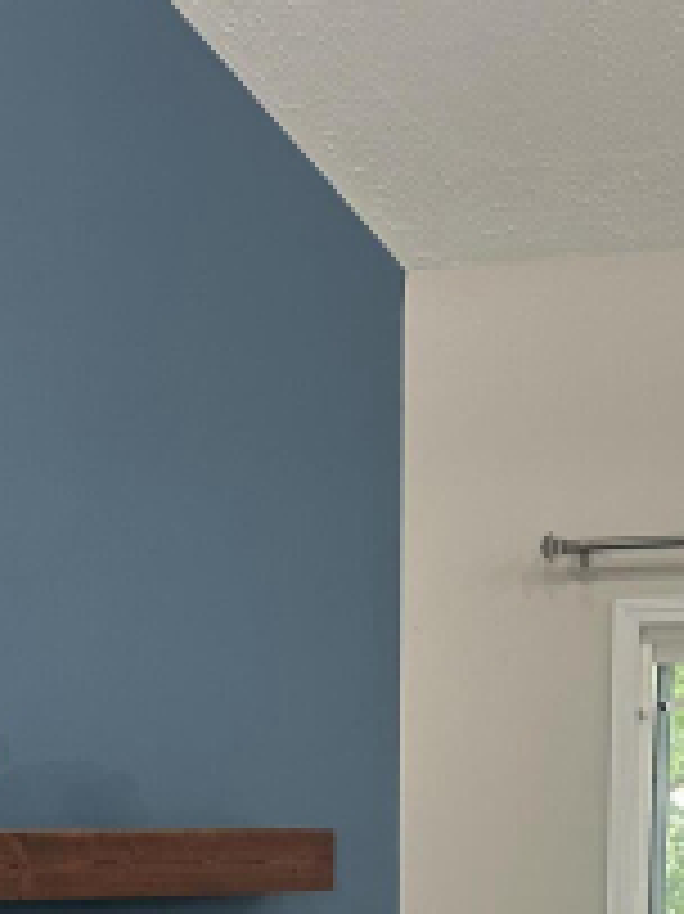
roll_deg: +0.0
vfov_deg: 22.6
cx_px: 252
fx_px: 2084
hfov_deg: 18.6
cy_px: 1123
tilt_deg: -8.2
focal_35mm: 79
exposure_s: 1/60
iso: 250
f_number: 1.78
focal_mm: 6.86
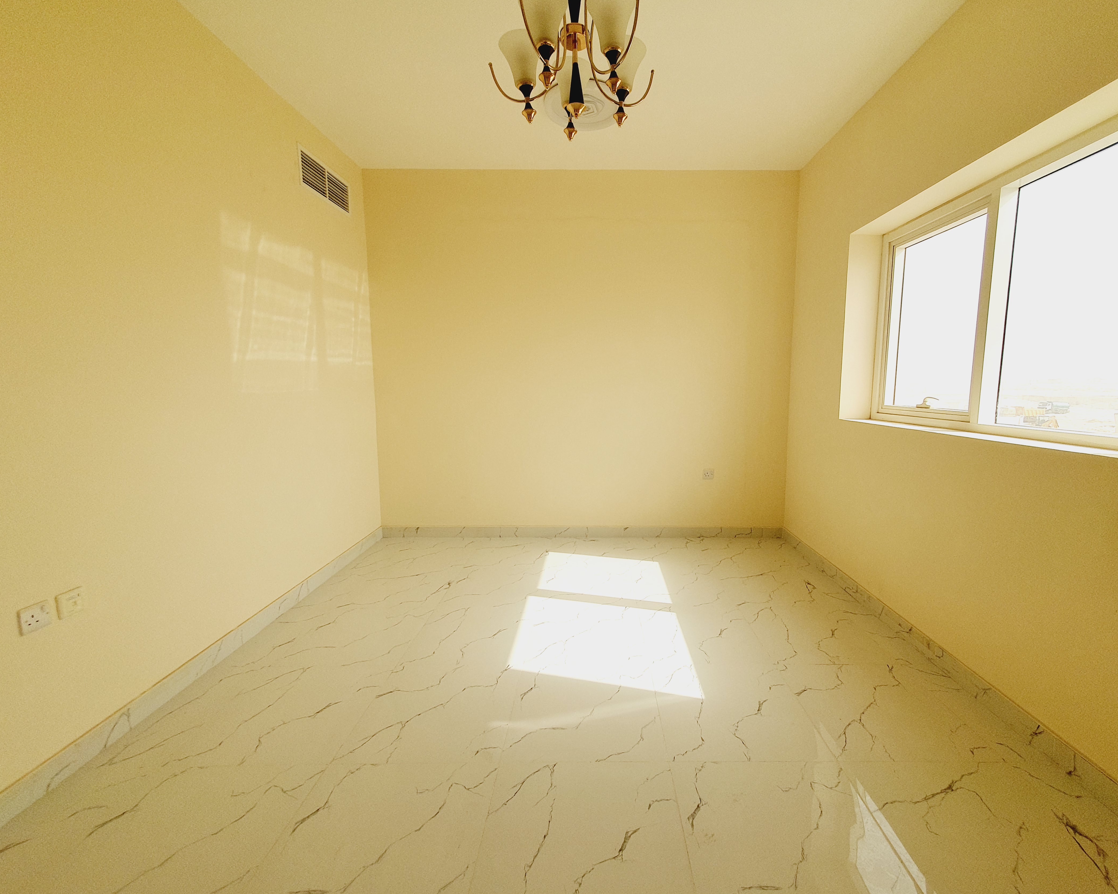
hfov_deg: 100.6
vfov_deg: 88.0
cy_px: 434
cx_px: 593
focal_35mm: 14
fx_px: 463
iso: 50
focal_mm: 1.8
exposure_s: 1/100
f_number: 2.2
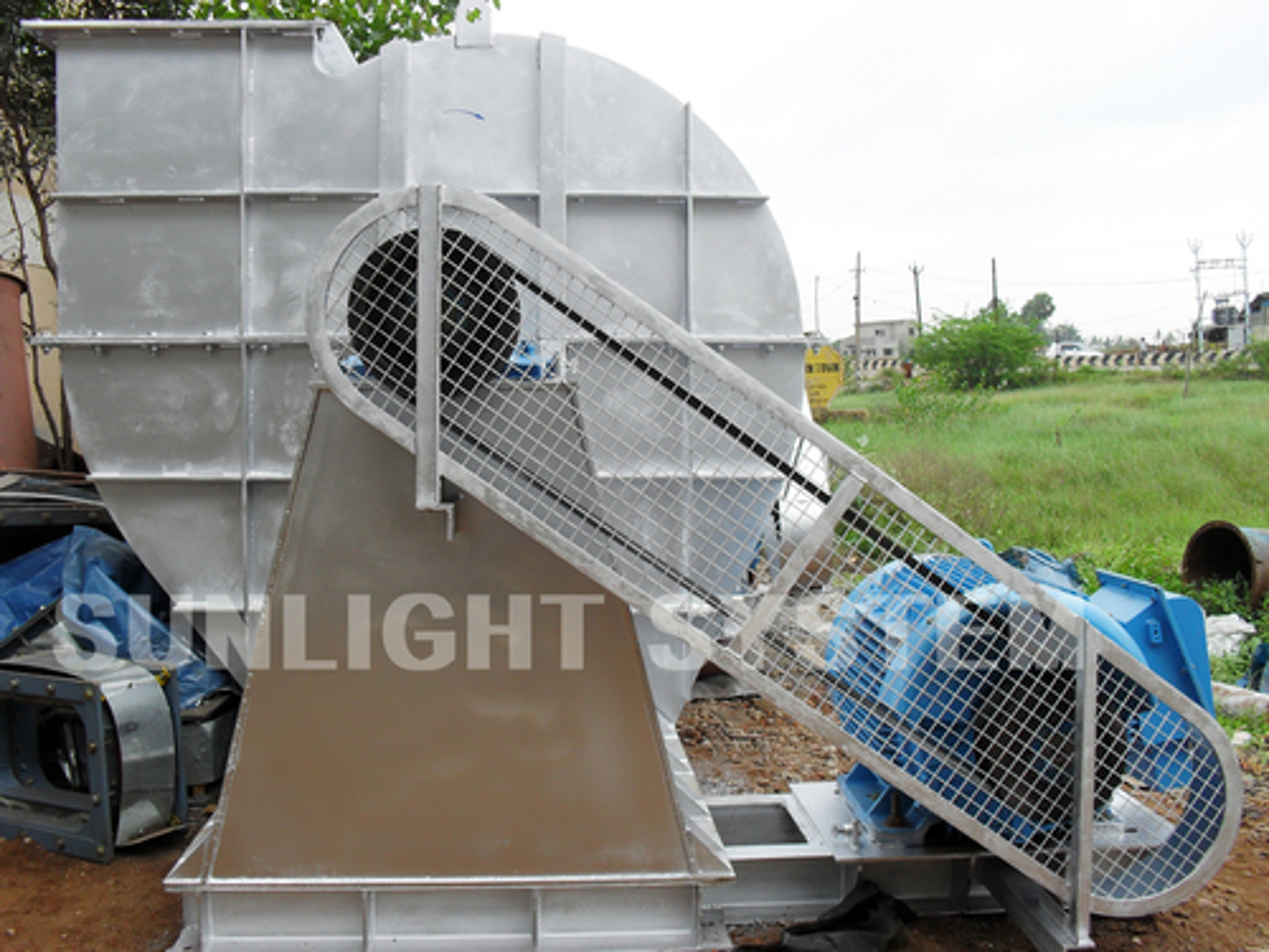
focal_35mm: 35
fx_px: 1283
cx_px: 634
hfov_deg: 52.6
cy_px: 476
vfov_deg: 40.7
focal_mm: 6.3
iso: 100
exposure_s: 1/500
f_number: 3.2
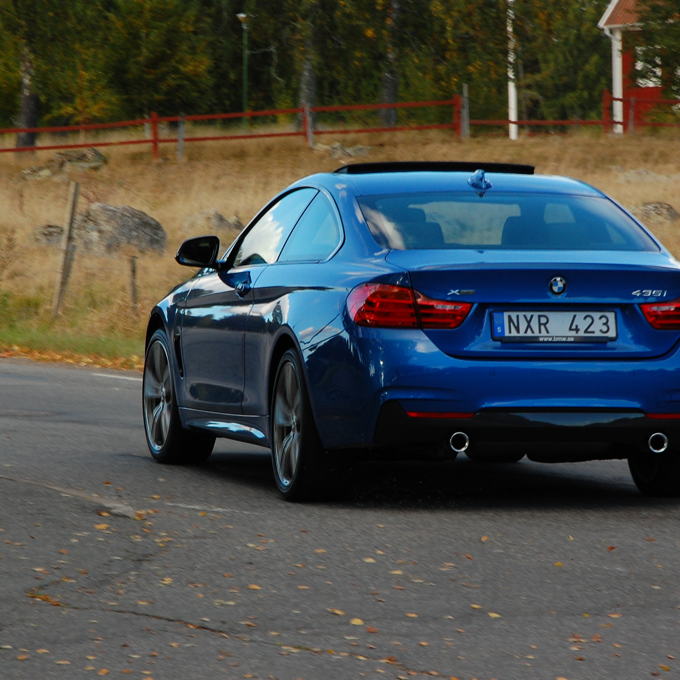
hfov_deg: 7.6
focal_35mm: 232
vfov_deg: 7.6
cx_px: 352
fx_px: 5150
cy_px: 322
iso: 400
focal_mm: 105
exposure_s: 1/80
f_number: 16
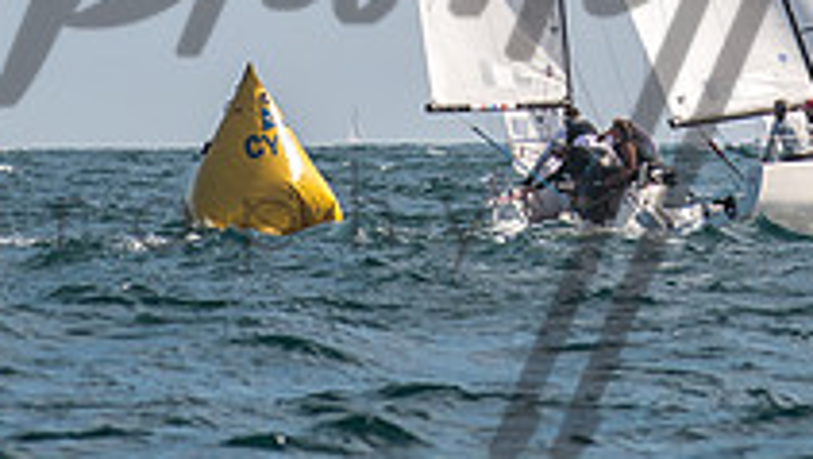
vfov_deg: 1.8
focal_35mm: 666
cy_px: -267
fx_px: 14366
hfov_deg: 3.2
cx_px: 599
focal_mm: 122
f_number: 6.3
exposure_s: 1/2000
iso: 200
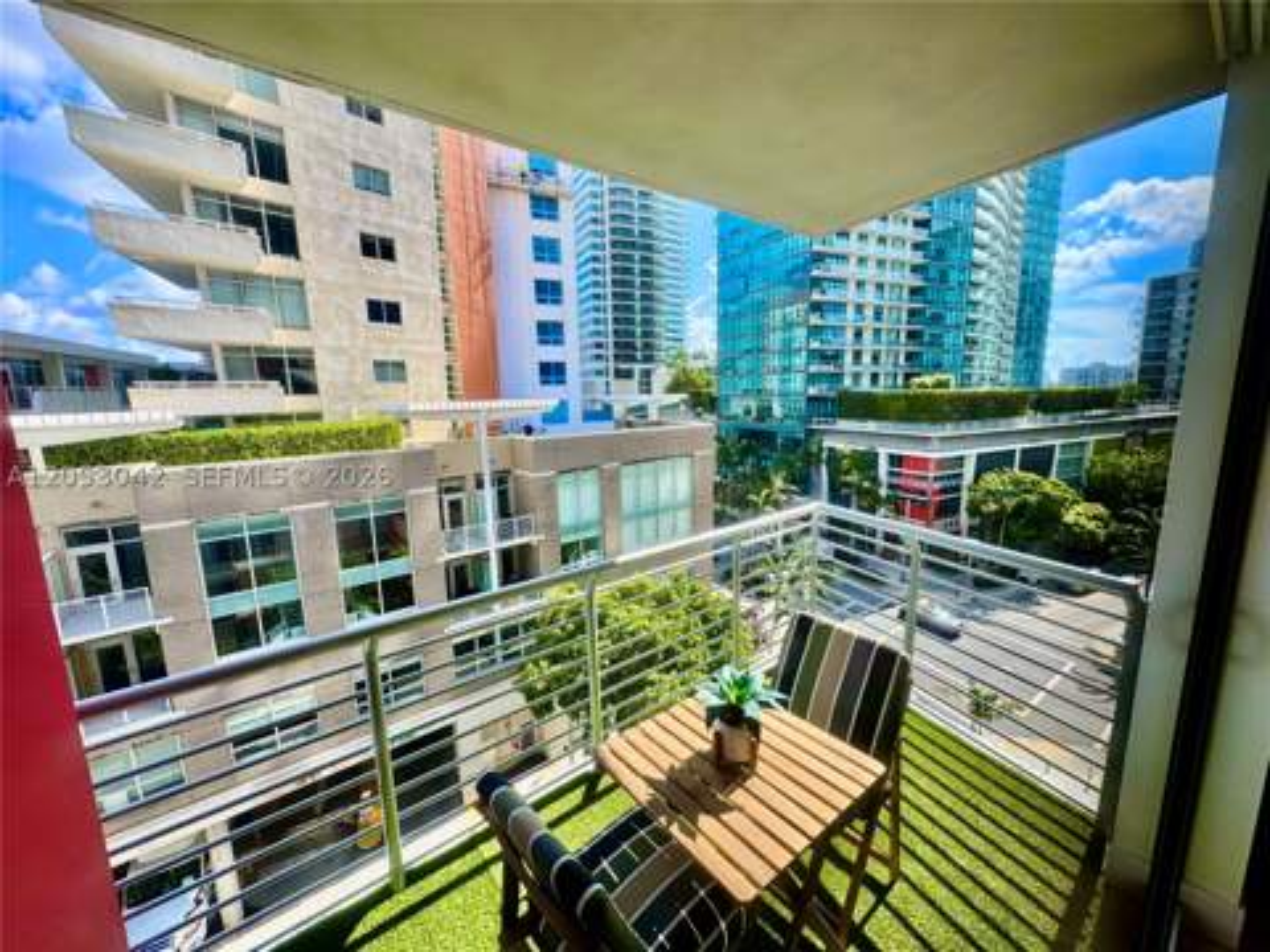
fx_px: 514
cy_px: 476
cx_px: 635
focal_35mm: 14
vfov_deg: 85.7
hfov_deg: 102.1
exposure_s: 1/298
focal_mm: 2.22
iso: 40
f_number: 2.2
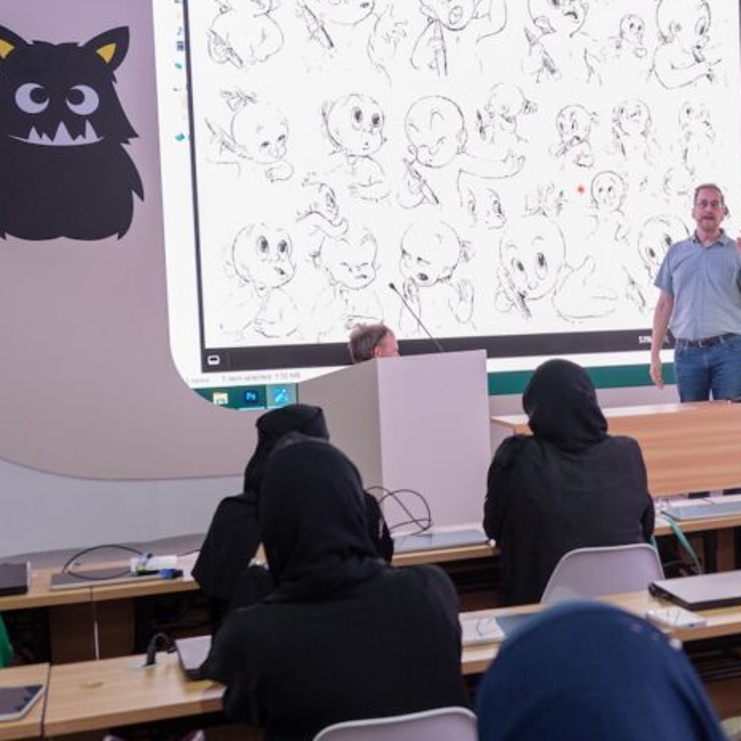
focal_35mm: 60
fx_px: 1453
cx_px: 790
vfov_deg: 28.6
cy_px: 356
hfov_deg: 26.6
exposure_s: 1/125
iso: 1600
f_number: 4
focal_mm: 24
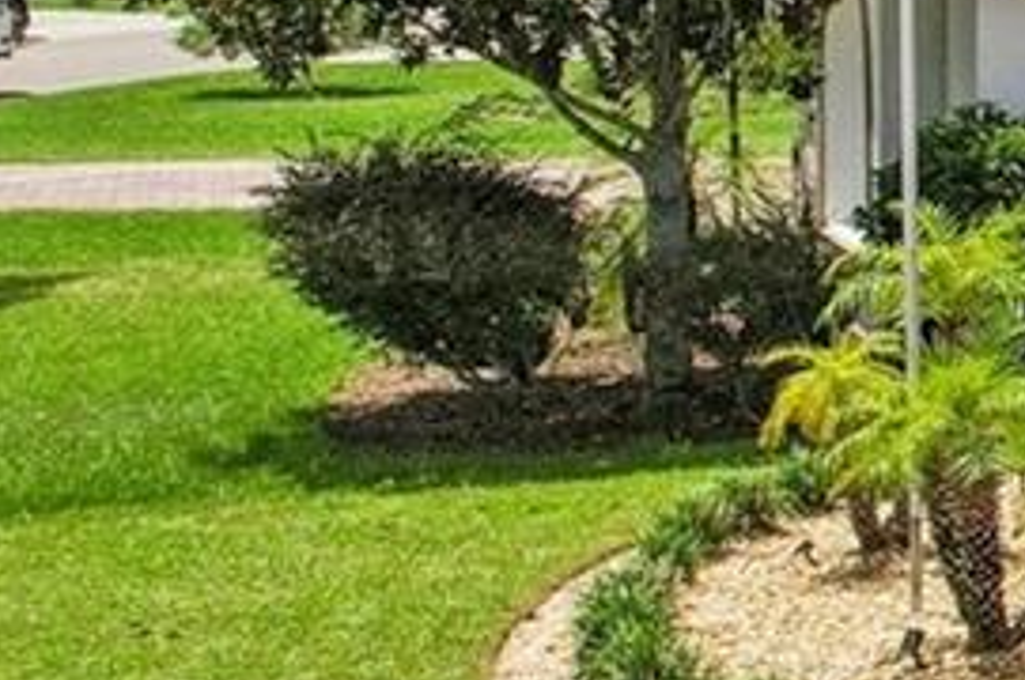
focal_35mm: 130
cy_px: -162
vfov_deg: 10.3
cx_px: 2931
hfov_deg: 11.1
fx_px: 3697
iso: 100
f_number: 2.8
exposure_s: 1/2500
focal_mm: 8.4
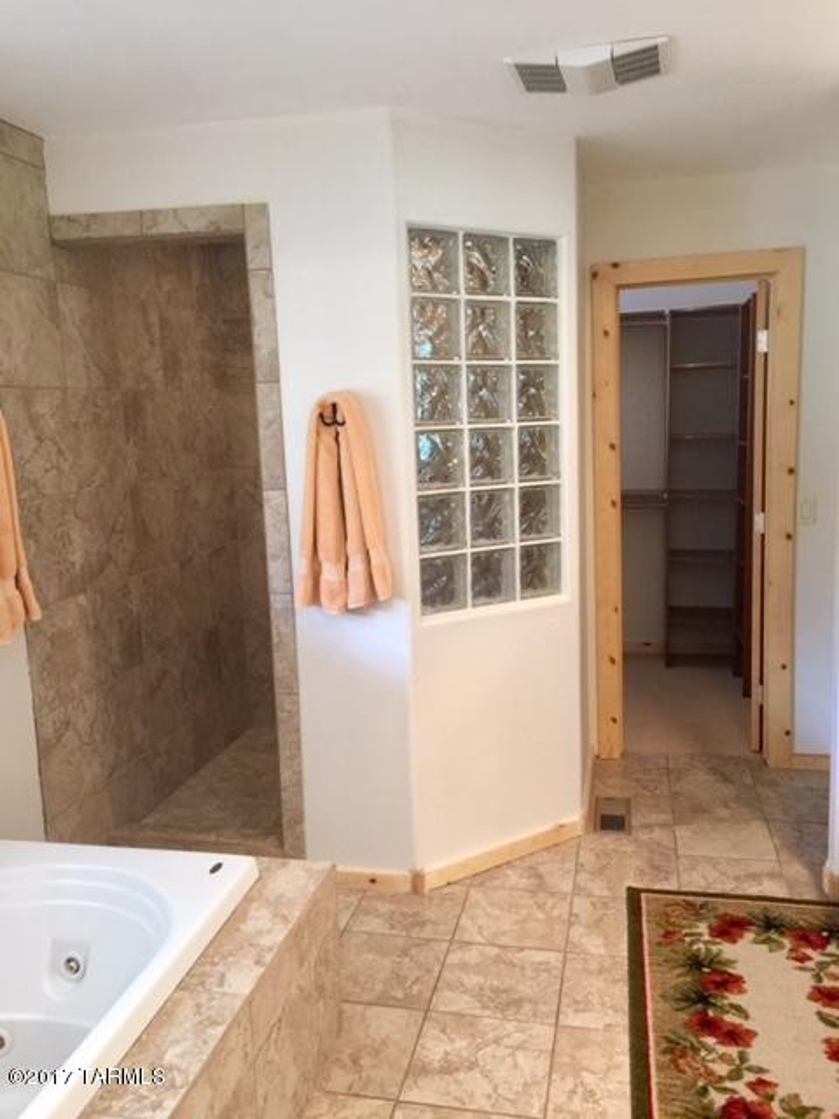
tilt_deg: -7.5
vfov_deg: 61.7
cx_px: 420
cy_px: 560
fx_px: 937
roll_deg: +2.0
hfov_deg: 48.2
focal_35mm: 29
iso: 100
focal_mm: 4.15
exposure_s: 1/15
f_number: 2.2
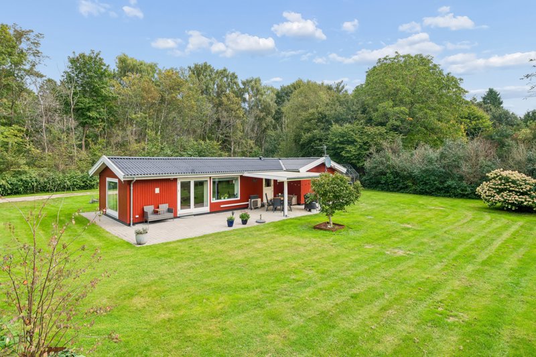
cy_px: 178
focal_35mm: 19
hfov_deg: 86.9
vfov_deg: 64.5
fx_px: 283
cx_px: 268
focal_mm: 19
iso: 250
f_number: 10
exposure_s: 1/160
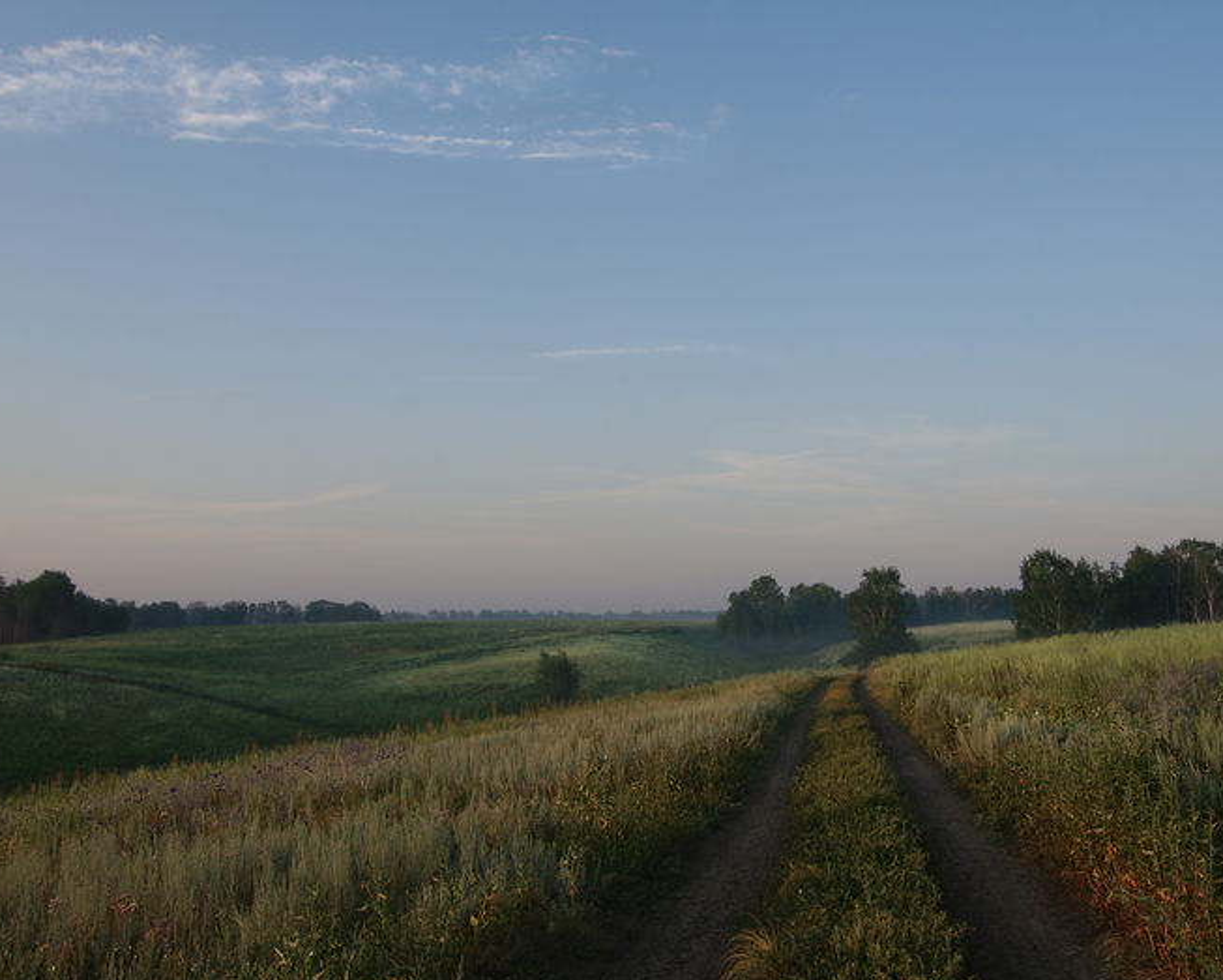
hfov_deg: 57.1
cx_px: 633
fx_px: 1123
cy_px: 468
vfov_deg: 47.1
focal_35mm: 31
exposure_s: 1/40
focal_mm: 16
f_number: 10
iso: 100
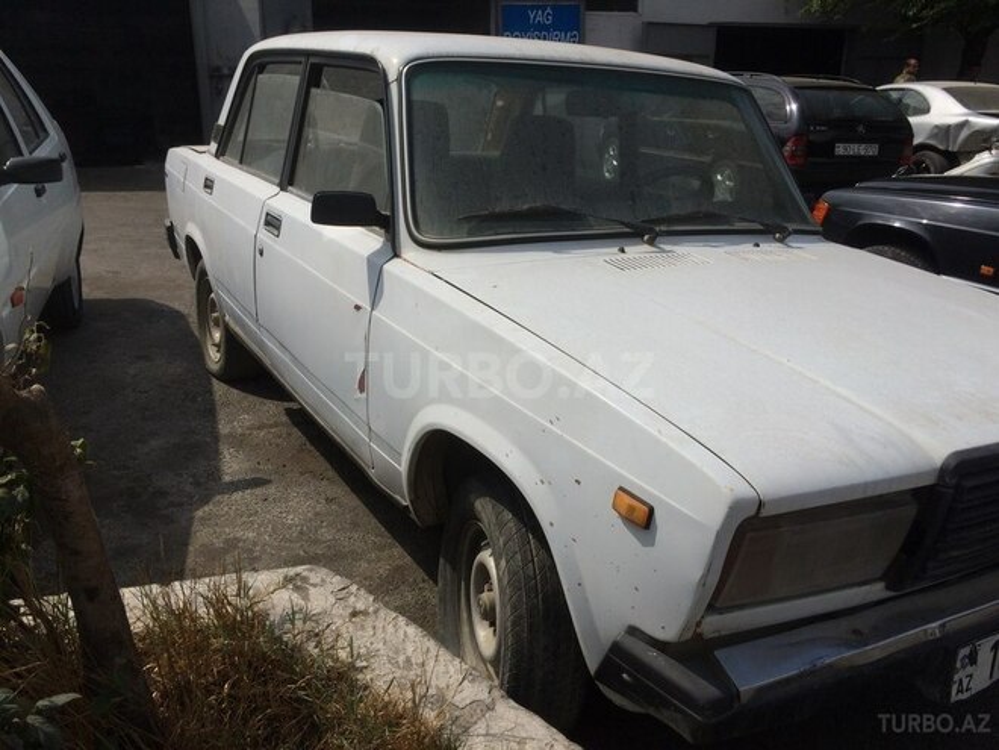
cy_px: 375
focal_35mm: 29
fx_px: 837
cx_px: 500
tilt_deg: -17.9
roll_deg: -1.9
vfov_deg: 48.2
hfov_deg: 61.7
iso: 32
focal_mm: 4.15
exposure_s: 1/5128
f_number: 2.2
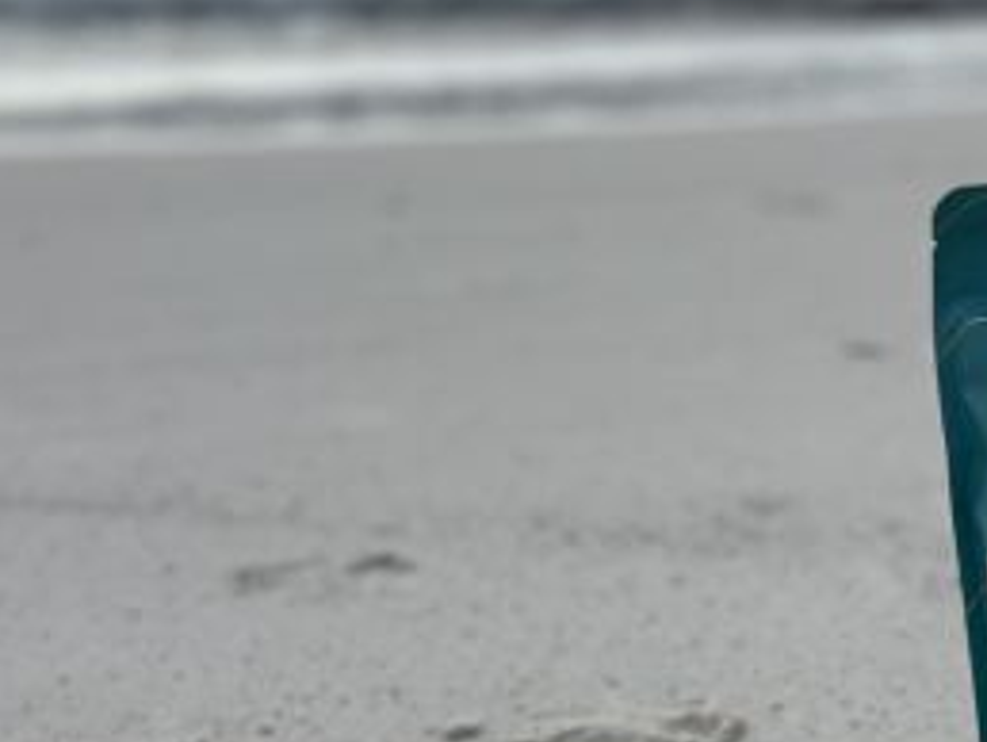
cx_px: 792
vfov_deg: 15.9
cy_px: 530
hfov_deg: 20.8
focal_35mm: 93
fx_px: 2654
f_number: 1.78
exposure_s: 1/6211
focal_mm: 6.86
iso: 100
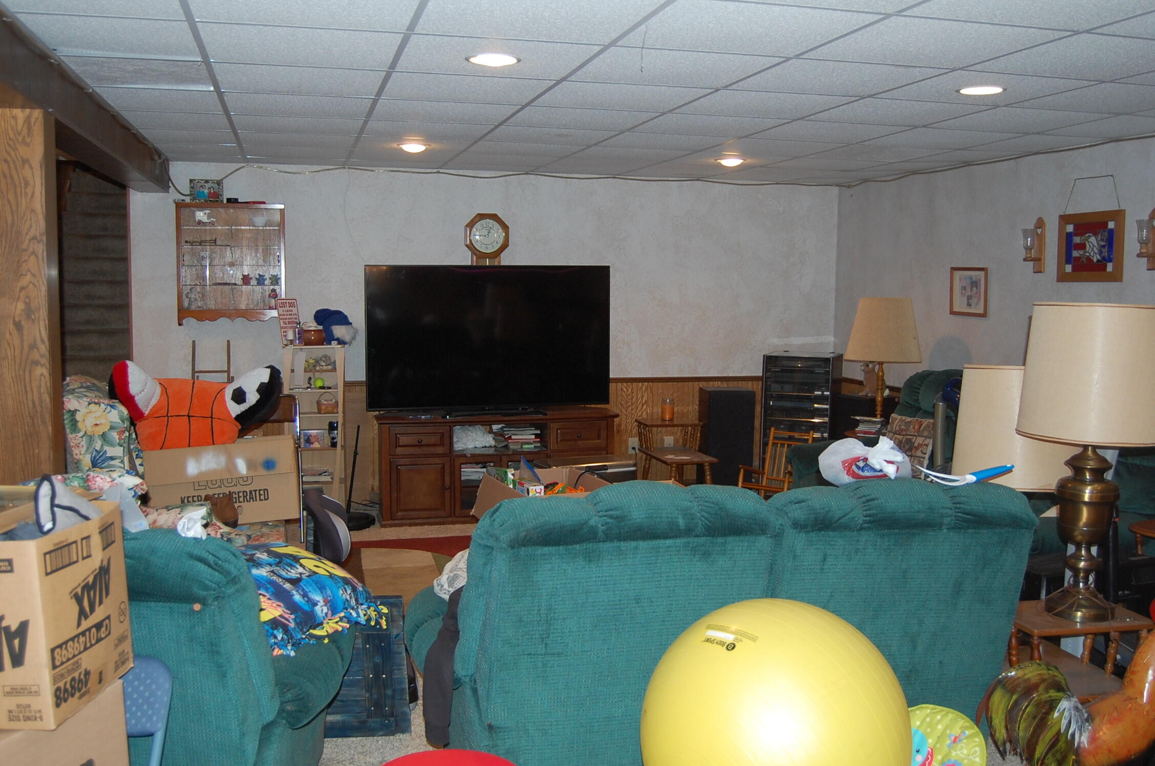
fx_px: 1105
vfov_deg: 38.2
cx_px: 578
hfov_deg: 55.2
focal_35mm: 34
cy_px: 383
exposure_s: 1/60
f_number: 3.8
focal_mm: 23
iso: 400
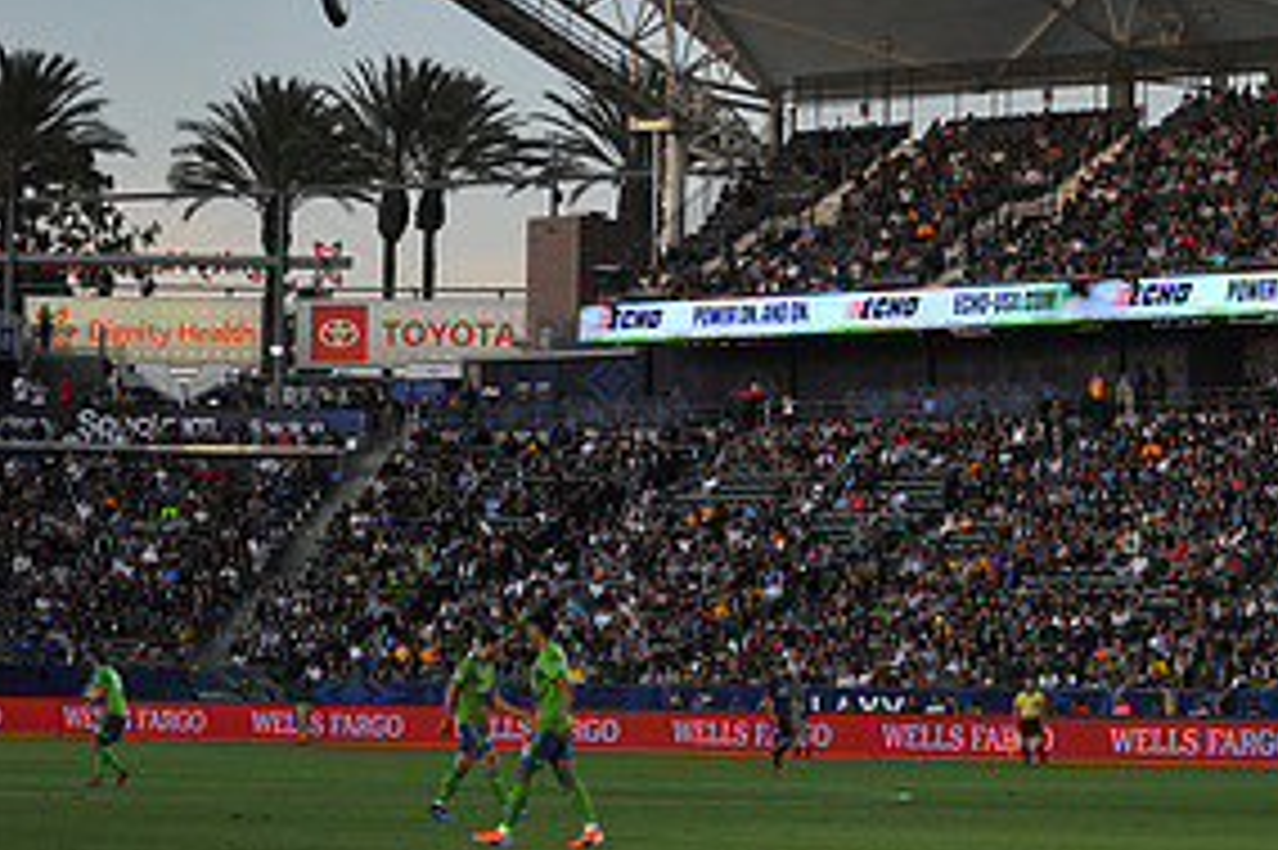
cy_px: 315
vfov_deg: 9.6
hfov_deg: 14.3
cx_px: 909
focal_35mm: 143
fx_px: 5073
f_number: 2.8
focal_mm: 70
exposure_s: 1/4000
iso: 1600
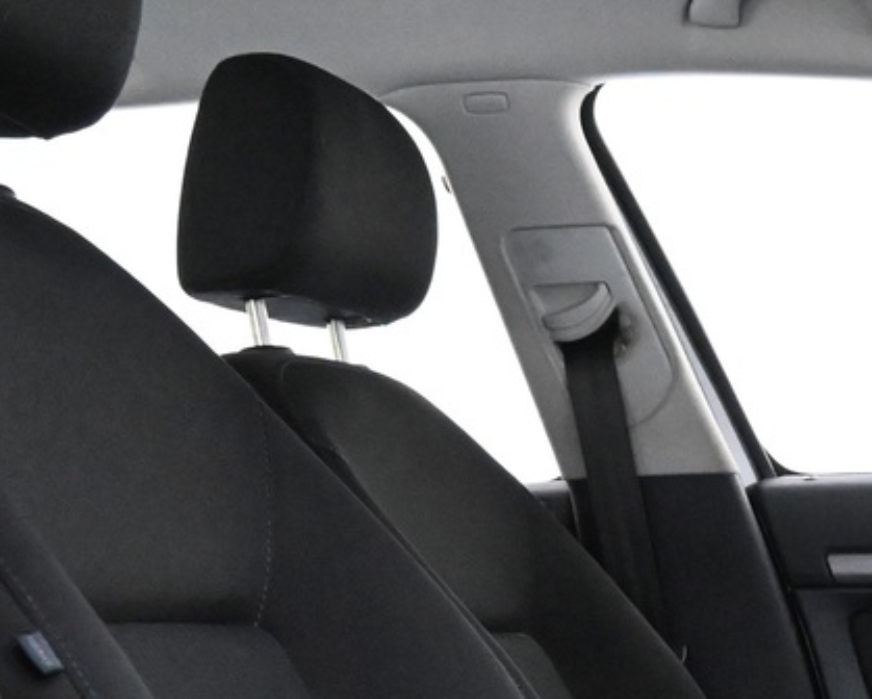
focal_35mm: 87
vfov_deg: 17.3
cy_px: 693
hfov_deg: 20.1
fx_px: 2247
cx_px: 1130
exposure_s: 1/25
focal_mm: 16
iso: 7200
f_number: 4.5
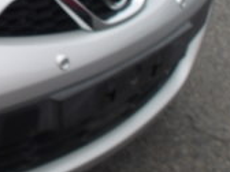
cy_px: -72
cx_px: -171
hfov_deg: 16.3
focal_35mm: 103
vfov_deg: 13.6
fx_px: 684
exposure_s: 1/100
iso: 100
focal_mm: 4.9
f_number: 10.4
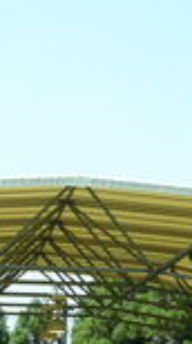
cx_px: 2
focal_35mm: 144
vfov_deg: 14.4
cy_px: 433
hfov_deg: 8.3
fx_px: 1311
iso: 100
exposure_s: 1/250
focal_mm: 22
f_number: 5
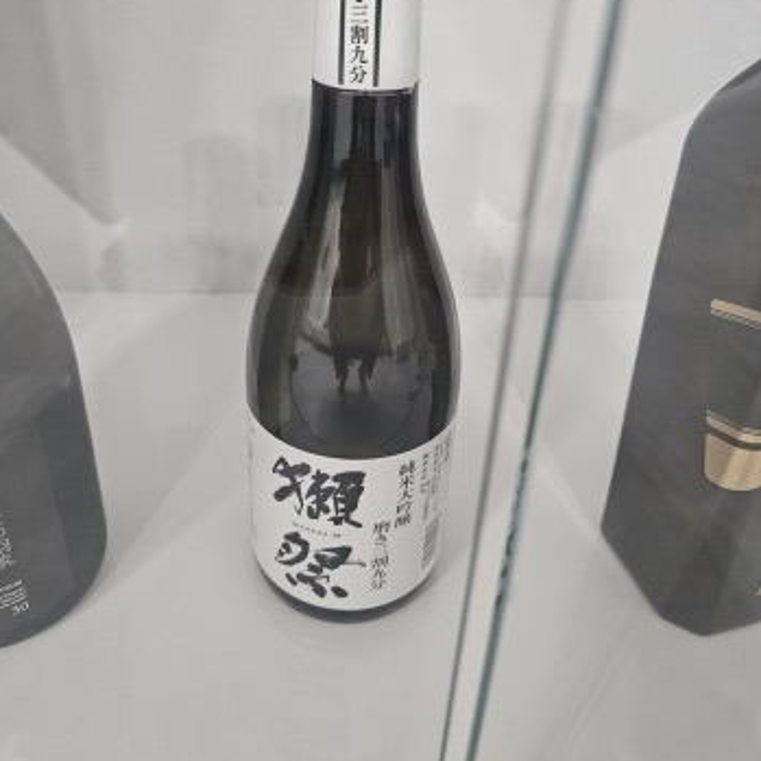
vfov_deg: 56.3
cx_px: 371
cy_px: 264
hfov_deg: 57.3
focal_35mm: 28
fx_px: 696
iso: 500
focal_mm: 6.3
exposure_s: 1/40
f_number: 1.7
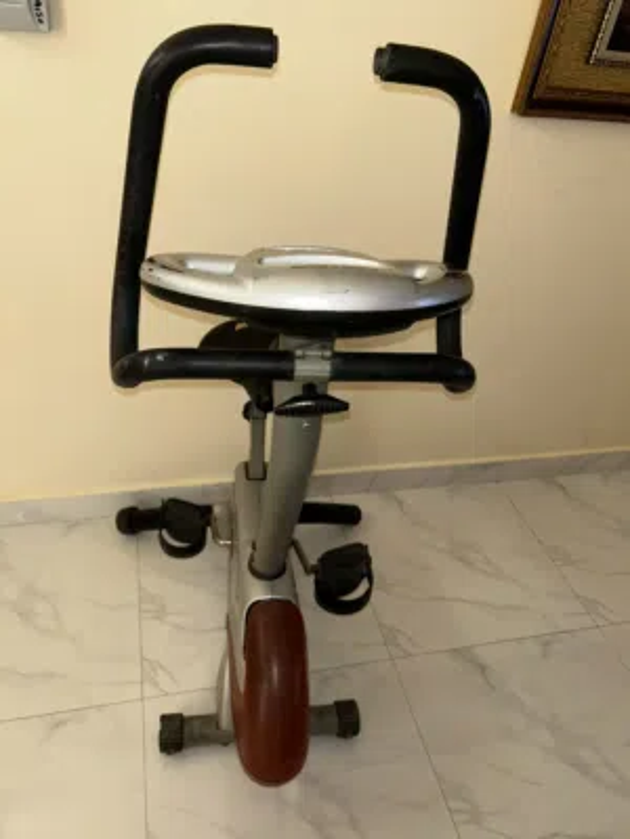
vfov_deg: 67.3
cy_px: 420
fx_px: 631
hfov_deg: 53.1
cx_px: 315
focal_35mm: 26
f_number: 1.5
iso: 64
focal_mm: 5.7
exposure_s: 1/30
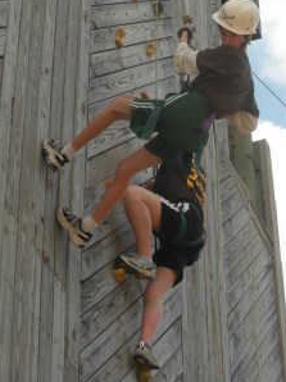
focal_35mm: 124
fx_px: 1368
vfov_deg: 15.9
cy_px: 113
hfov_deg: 11.9
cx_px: 212
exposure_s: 1/285
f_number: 4.8
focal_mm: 14.2
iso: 88
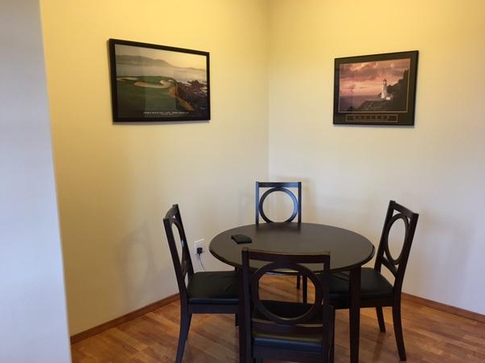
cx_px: 257
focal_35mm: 31
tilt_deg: -9.7
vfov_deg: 45.4
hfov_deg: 58.3
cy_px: 190
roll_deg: +0.2
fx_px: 434
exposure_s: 1/15
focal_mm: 4.15
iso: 40
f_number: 2.2
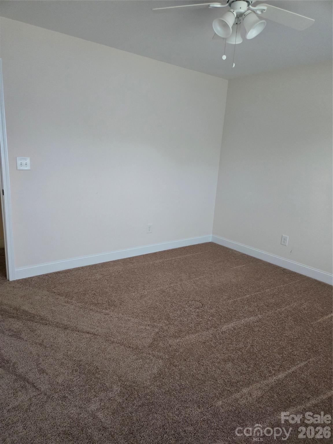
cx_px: 166
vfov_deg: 73.9
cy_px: 222
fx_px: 295
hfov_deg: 58.9
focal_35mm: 23
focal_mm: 5.4
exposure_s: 1/60
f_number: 1.8
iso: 640
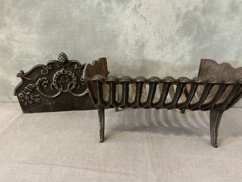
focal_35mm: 28
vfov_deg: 49.7
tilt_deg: -21.4
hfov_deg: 63.4
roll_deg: -0.3
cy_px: 91
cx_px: 121
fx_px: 196
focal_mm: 3
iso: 250
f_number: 1.8
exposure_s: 1/33
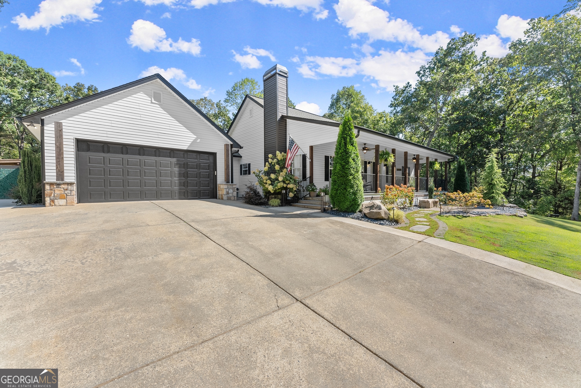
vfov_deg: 81.3
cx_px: 290
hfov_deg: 104.2
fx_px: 226
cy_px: 194
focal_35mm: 14
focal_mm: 14
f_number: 7.1
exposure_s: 1/250
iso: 640
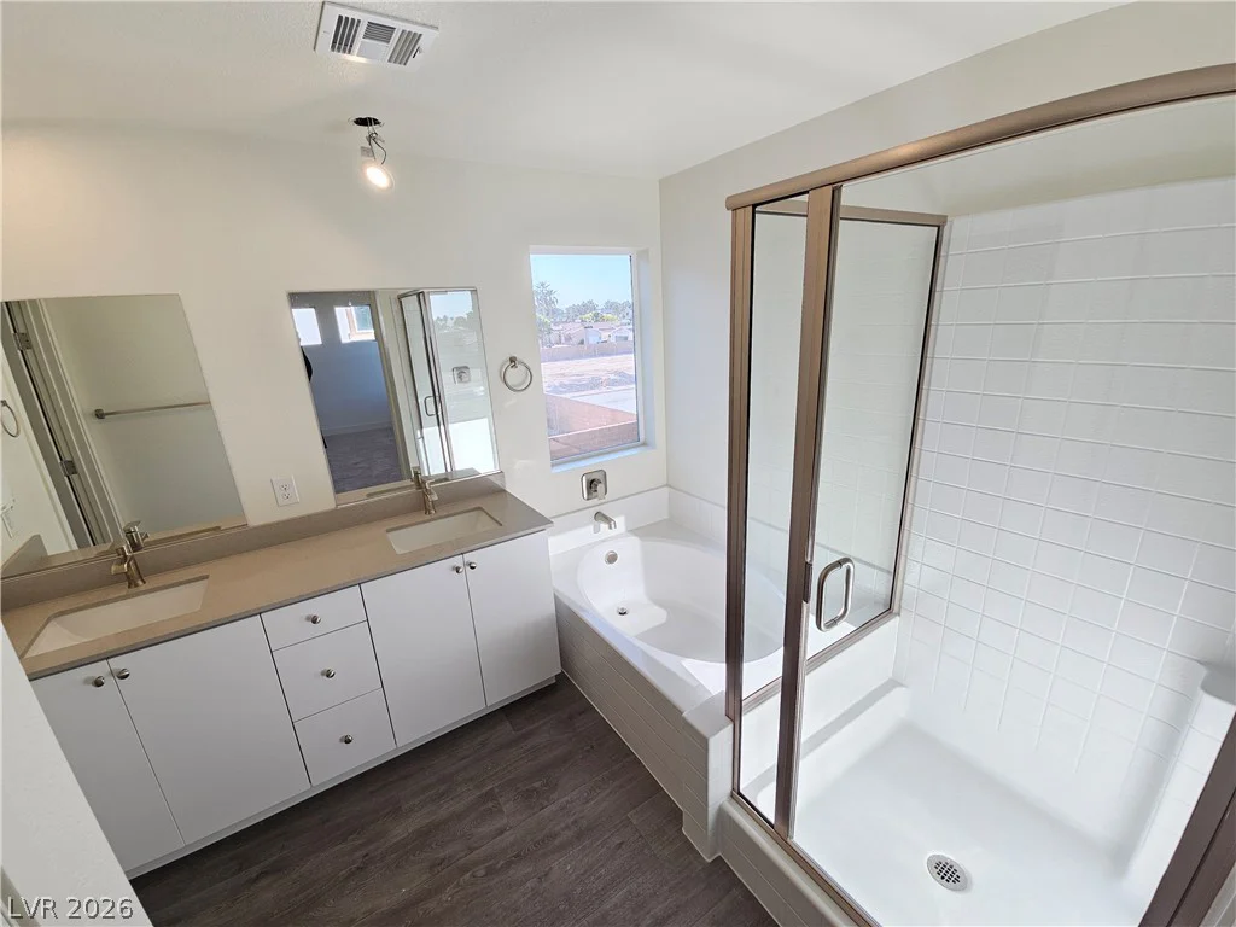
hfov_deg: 106.2
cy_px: 464
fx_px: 464
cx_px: 618
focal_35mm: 13
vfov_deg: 89.9
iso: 50
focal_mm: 2.2
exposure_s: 1/133
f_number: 2.2
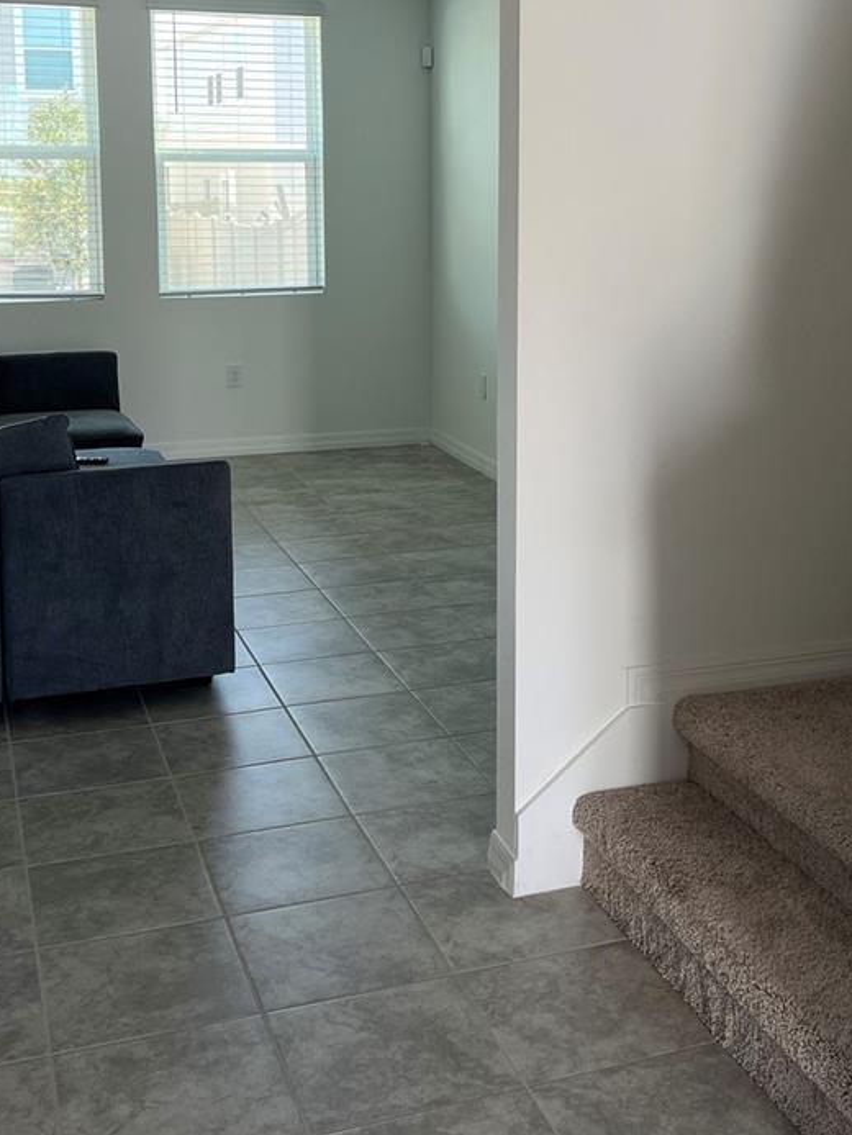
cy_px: 350
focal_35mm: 45
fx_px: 1476
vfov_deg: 41.4
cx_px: 516
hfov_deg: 32.1
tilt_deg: -6.8
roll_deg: -0.6
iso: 50
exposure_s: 1/131
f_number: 1.5
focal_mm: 5.7
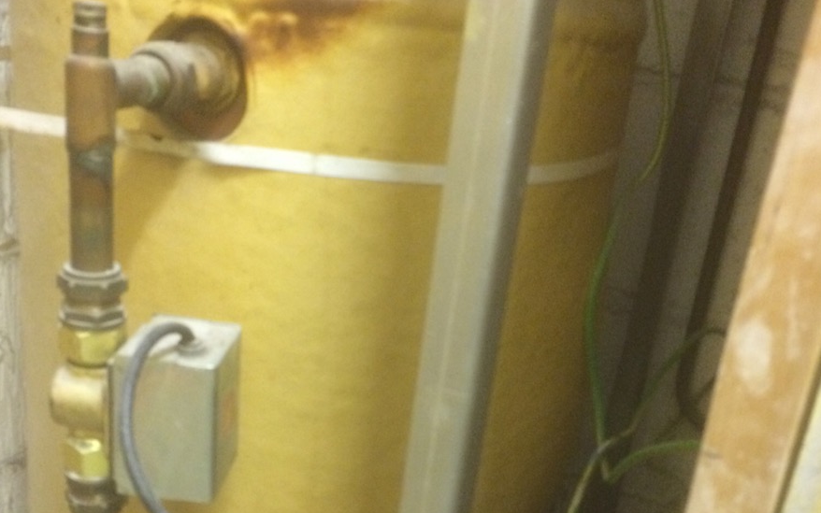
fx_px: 940
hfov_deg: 47.2
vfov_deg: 30.2
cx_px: 415
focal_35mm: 42
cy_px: 364
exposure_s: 1/17
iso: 320
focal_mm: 4.15
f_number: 2.2
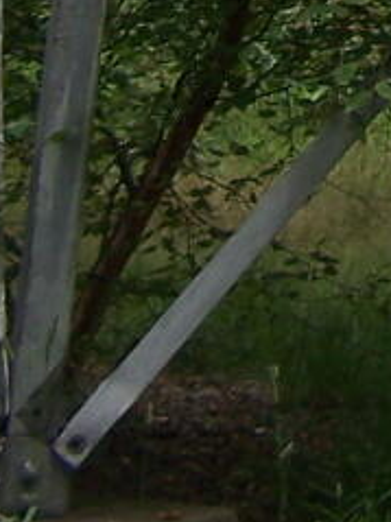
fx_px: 3271
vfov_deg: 8.4
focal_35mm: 217
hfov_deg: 6.4
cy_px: -728
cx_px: 1007
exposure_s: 1/500
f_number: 2.8
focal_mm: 6.3
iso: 80
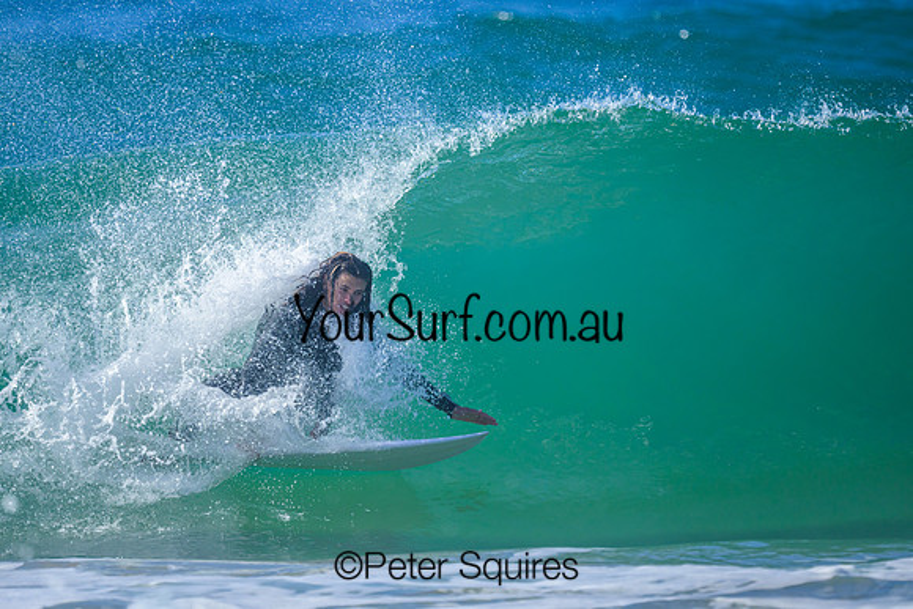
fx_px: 24876
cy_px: 246
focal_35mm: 981
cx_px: 388
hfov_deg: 2.1
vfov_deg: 1.4
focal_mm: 800
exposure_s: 1/2000
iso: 500
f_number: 6.3
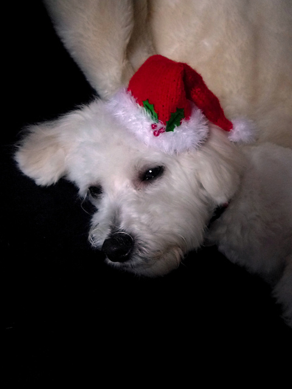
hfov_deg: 46.8
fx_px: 337
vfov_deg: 60.0
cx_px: 146
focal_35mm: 30
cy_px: 194
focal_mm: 5.2
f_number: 3.3
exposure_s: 1/8
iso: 400
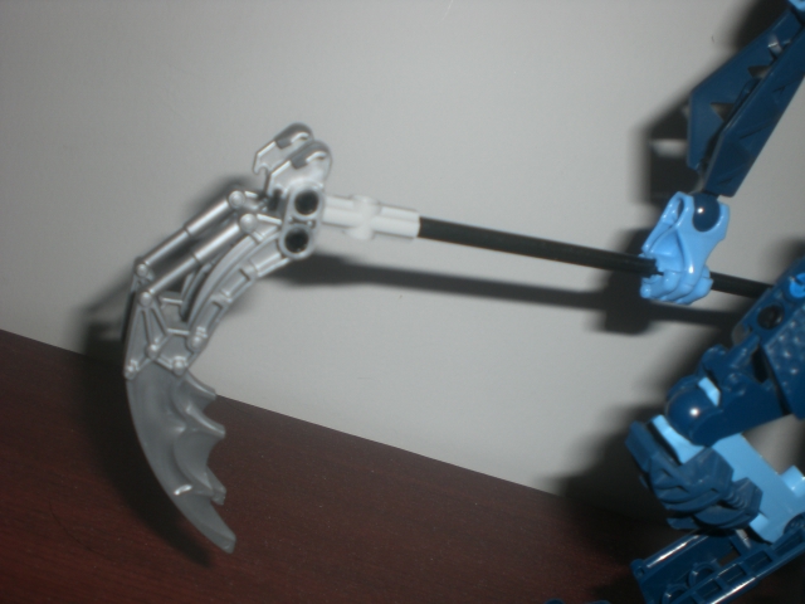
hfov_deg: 49.0
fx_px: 884
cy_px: 302
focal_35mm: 38
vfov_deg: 37.7
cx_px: 402
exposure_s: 1/60
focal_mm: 6.3
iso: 50
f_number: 3.1
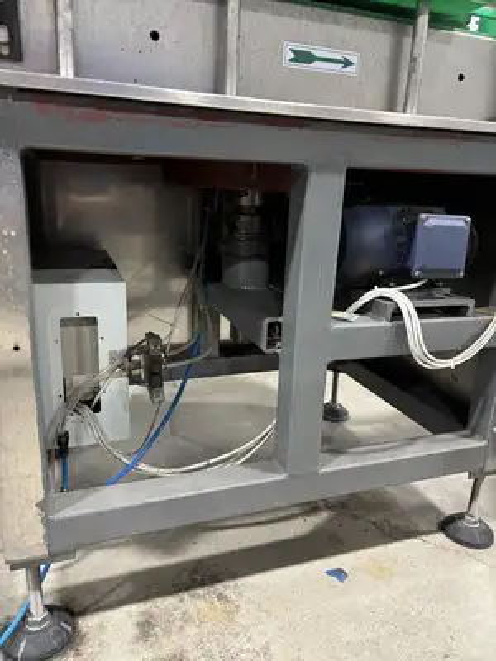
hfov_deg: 53.1
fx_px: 497
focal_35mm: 26
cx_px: 248
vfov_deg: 67.3
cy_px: 330
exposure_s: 1/60
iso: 400
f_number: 1.6
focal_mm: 6
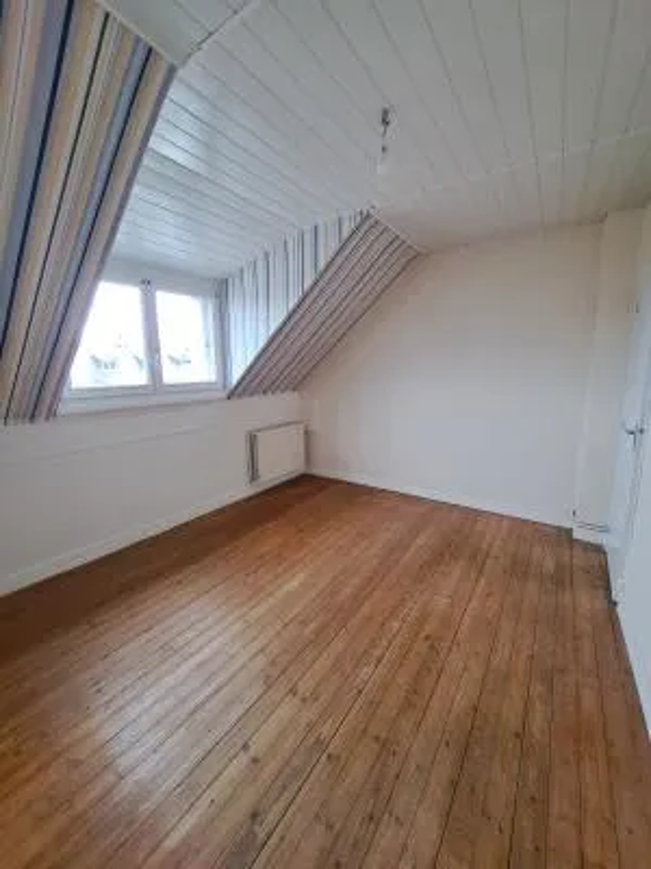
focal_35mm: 13
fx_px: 326
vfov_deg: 106.2
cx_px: 326
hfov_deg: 89.9
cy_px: 434
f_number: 2.2
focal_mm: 1.74
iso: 100
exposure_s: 1/50
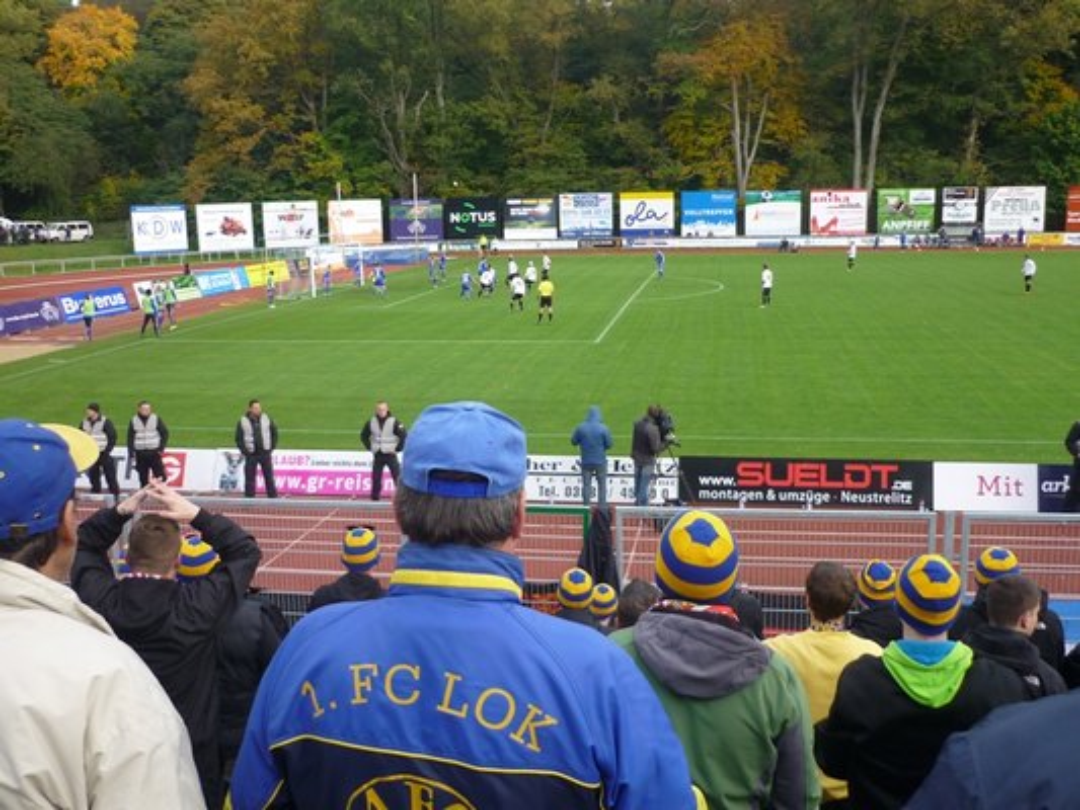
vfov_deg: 43.0
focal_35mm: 33
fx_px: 1030
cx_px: 540
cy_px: 405
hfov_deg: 55.3
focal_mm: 5.5
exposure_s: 1/250
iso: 80
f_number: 2.8
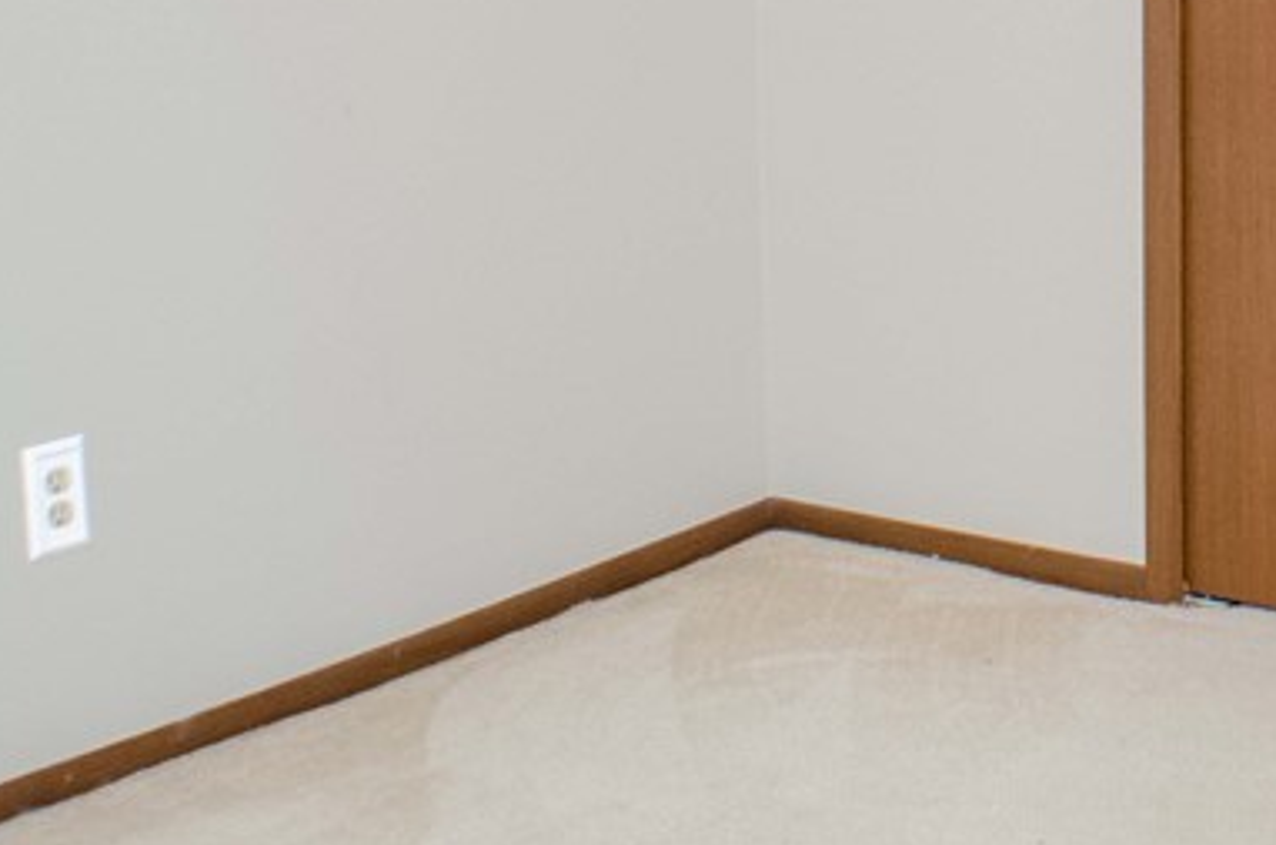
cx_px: 1368
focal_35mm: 94
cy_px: -182
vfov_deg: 14.0
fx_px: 3325
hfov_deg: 20.8
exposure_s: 1/20
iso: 3200
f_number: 4
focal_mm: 22
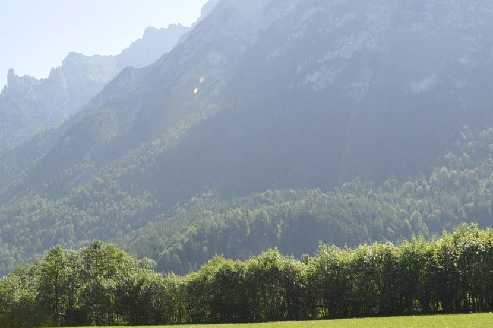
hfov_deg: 37.8
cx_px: 165
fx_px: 712
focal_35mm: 52
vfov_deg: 26.0
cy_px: 158
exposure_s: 1/1250
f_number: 8
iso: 800
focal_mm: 18
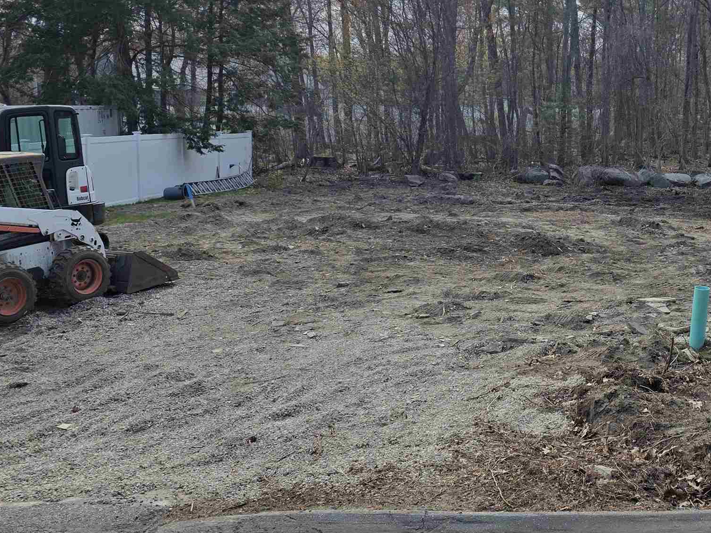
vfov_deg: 30.8
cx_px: 601
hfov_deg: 38.4
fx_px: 965
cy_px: 211
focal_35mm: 47
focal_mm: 6.3
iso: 80
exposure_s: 1/3788
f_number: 1.7
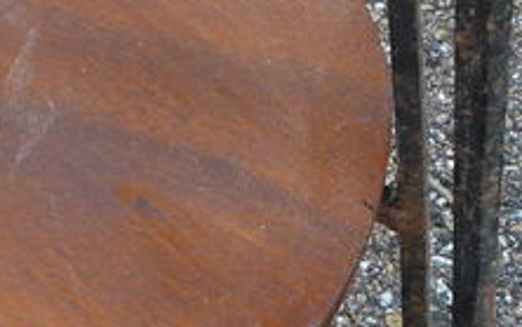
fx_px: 2035
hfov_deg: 14.2
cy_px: -132
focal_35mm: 143
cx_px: -78
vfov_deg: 9.0
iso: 100
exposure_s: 1/60
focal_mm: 5.2
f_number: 3.3
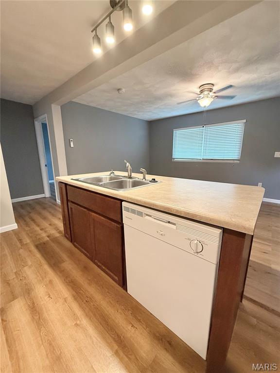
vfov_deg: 102.1
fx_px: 151
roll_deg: -0.3
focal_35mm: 14
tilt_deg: -11.2
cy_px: 186
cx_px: 140
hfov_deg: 85.7
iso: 400
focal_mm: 2.22
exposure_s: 1/60
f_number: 2.2
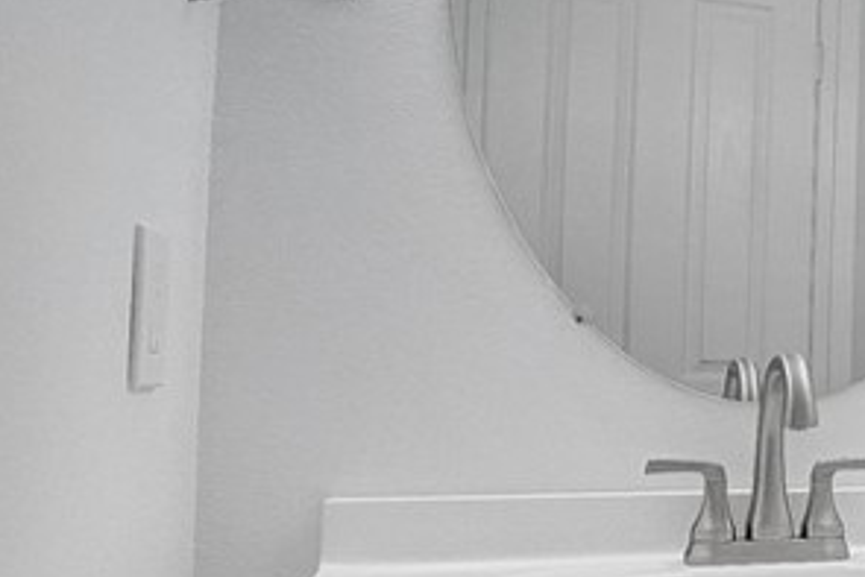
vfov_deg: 25.9
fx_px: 1250
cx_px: 1305
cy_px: 371
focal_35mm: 52
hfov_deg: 26.8
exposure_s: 1/160
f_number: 6.3
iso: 1000
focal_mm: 10
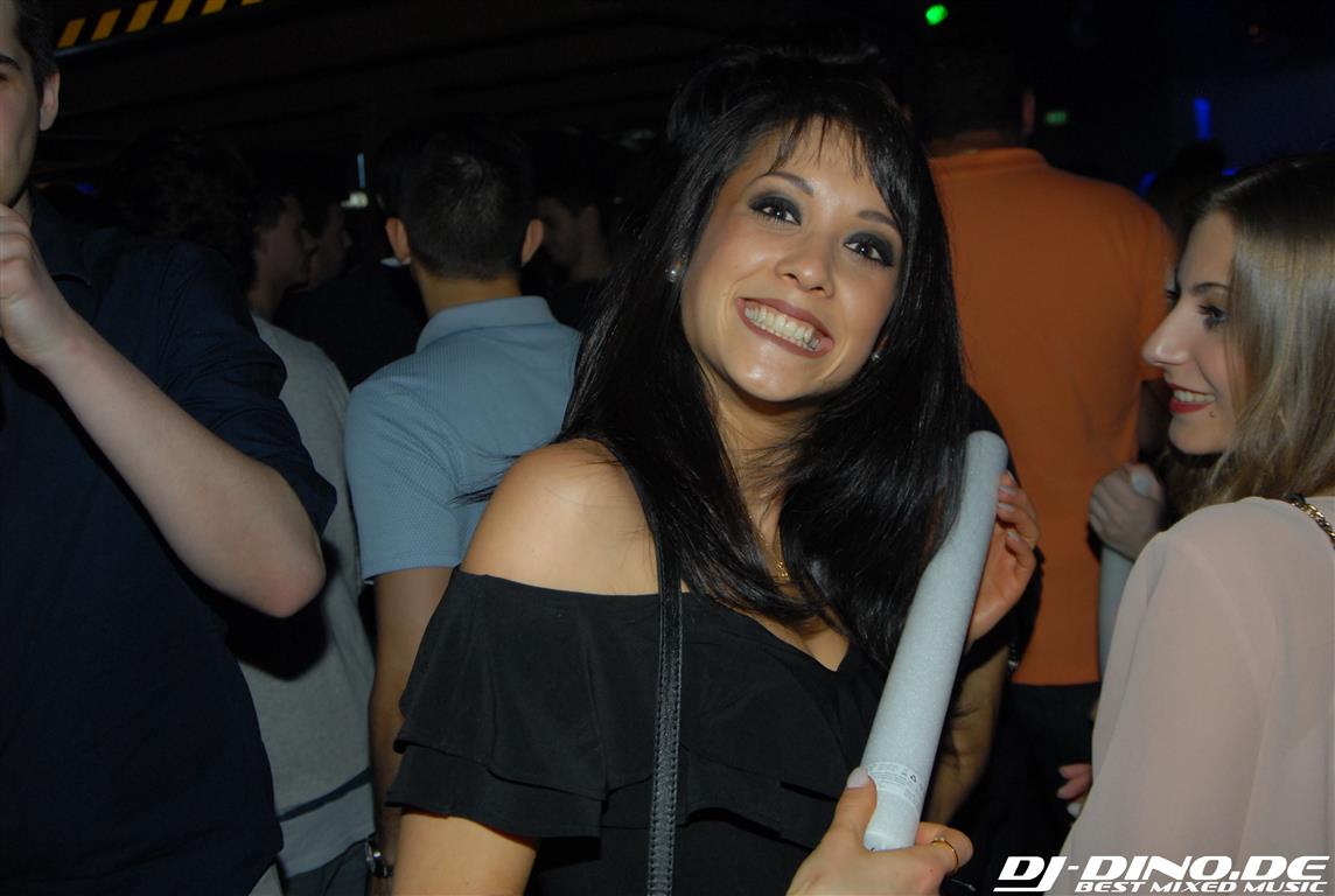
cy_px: 448
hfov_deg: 53.0
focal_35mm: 36
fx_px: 1338
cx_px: 668
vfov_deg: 37.0
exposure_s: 1/60
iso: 400
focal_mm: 24
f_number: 5.6
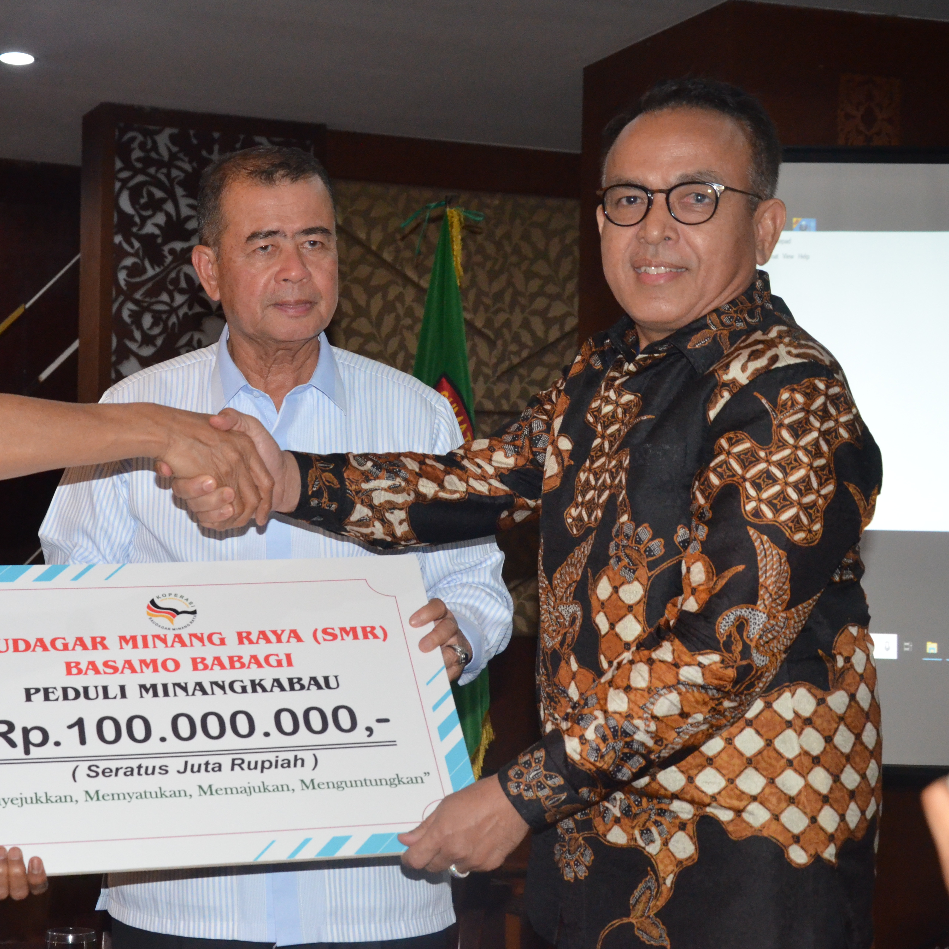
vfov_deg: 24.8
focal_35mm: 70
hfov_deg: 24.5
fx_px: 2161
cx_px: 253
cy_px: 473
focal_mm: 35
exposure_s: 1/60
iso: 2500
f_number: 6.3
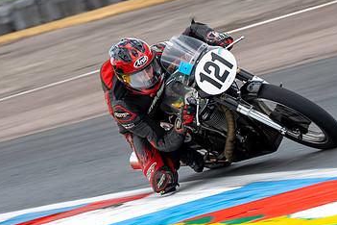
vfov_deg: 3.3
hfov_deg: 5.0
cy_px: 102
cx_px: 112
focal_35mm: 416
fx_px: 3894
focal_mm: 178
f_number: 8
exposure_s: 1/200
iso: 125
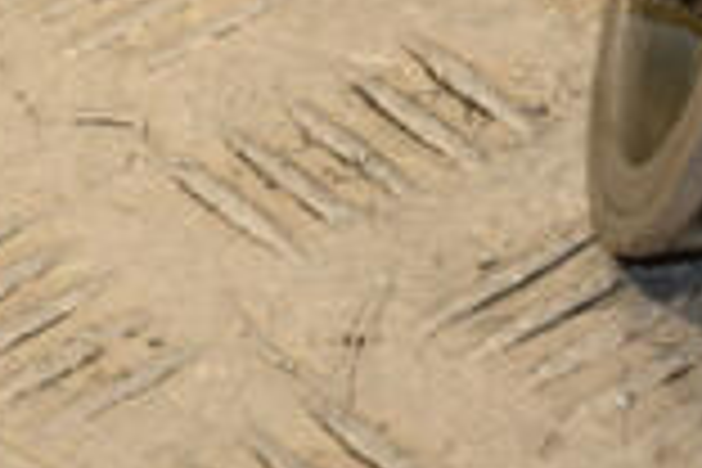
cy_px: -202
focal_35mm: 490
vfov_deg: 2.8
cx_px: 1138
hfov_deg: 4.2
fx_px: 9553
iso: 800
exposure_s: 1/200
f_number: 8
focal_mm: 85
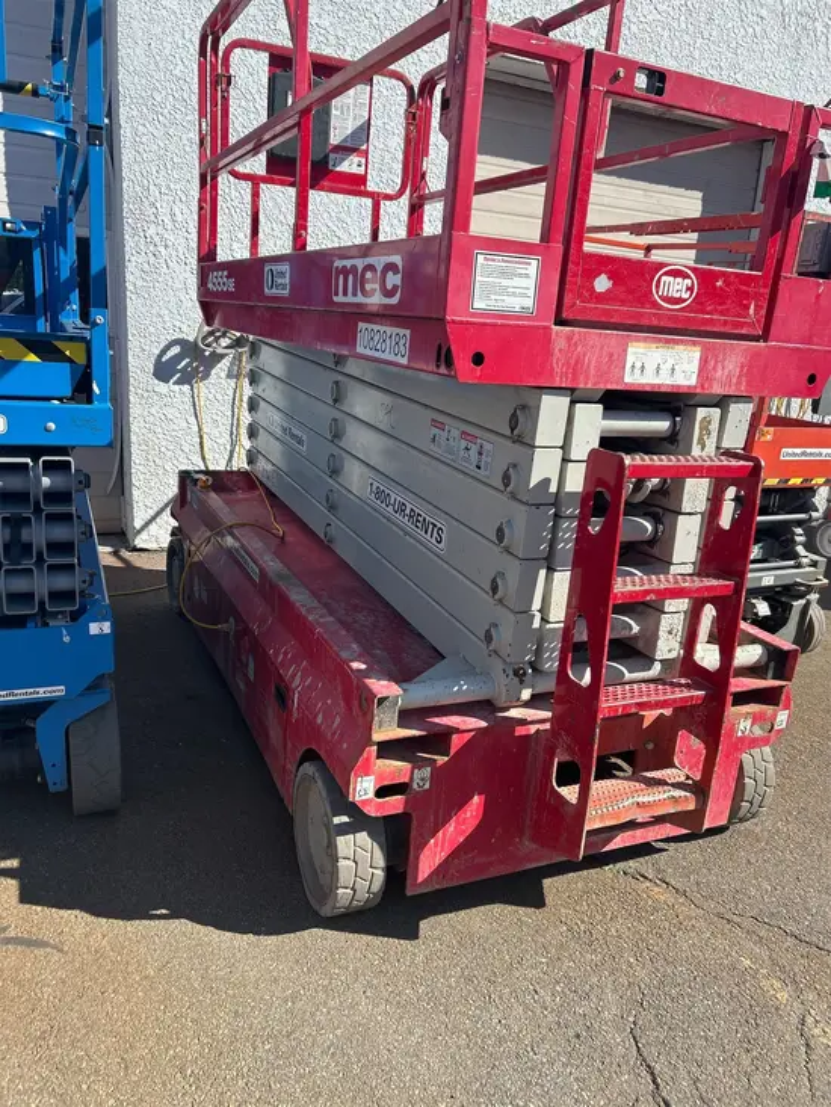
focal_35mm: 26
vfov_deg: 67.3
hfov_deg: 53.1
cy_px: 554
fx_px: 832
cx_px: 416
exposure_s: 1/2353
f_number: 1.5
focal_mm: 5.7
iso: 50
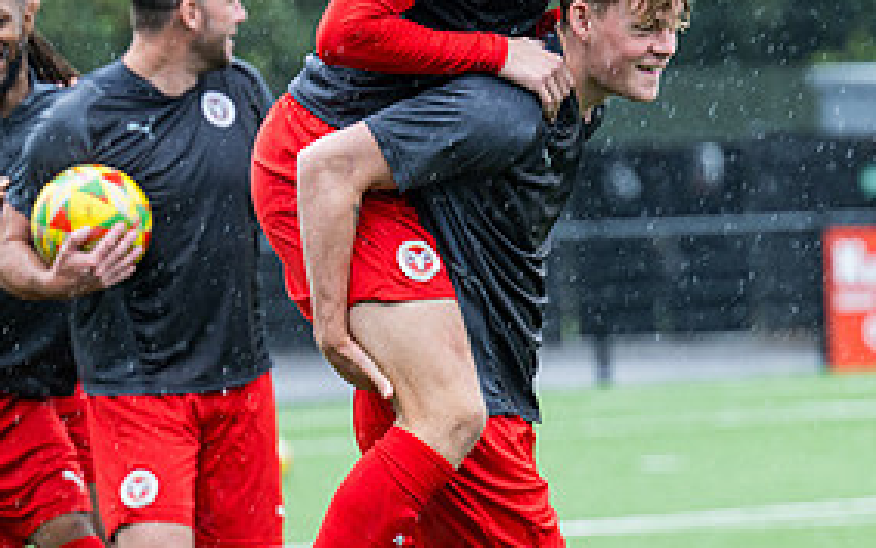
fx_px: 9599
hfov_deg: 5.2
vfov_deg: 3.3
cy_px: 269
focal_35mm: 402
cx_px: 617
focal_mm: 165
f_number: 4
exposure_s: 1/640
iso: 400
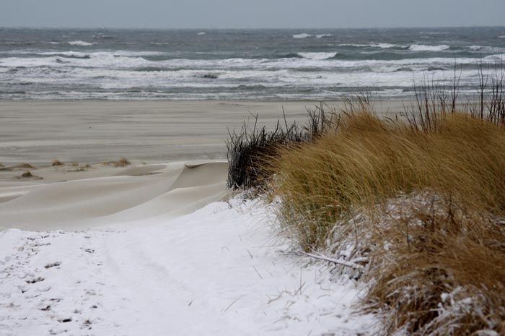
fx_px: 2620
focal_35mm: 187
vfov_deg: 7.3
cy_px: 168
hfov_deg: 11.0
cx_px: 252
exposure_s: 1/200
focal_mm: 125
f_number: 9
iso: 400
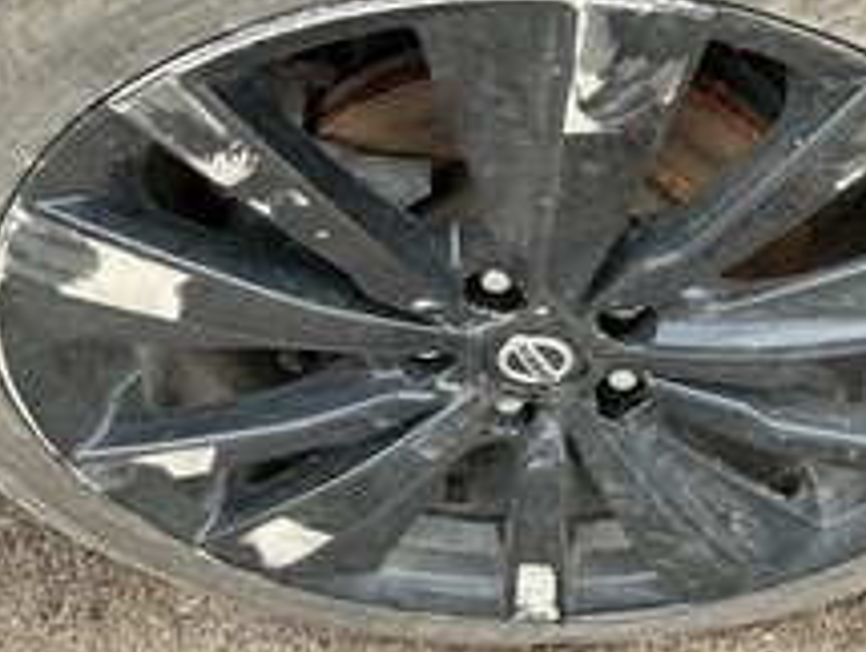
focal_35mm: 52
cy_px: 201
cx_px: 592
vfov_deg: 27.9
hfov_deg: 36.3
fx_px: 1303
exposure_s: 1/172
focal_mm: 3
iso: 32
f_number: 1.8
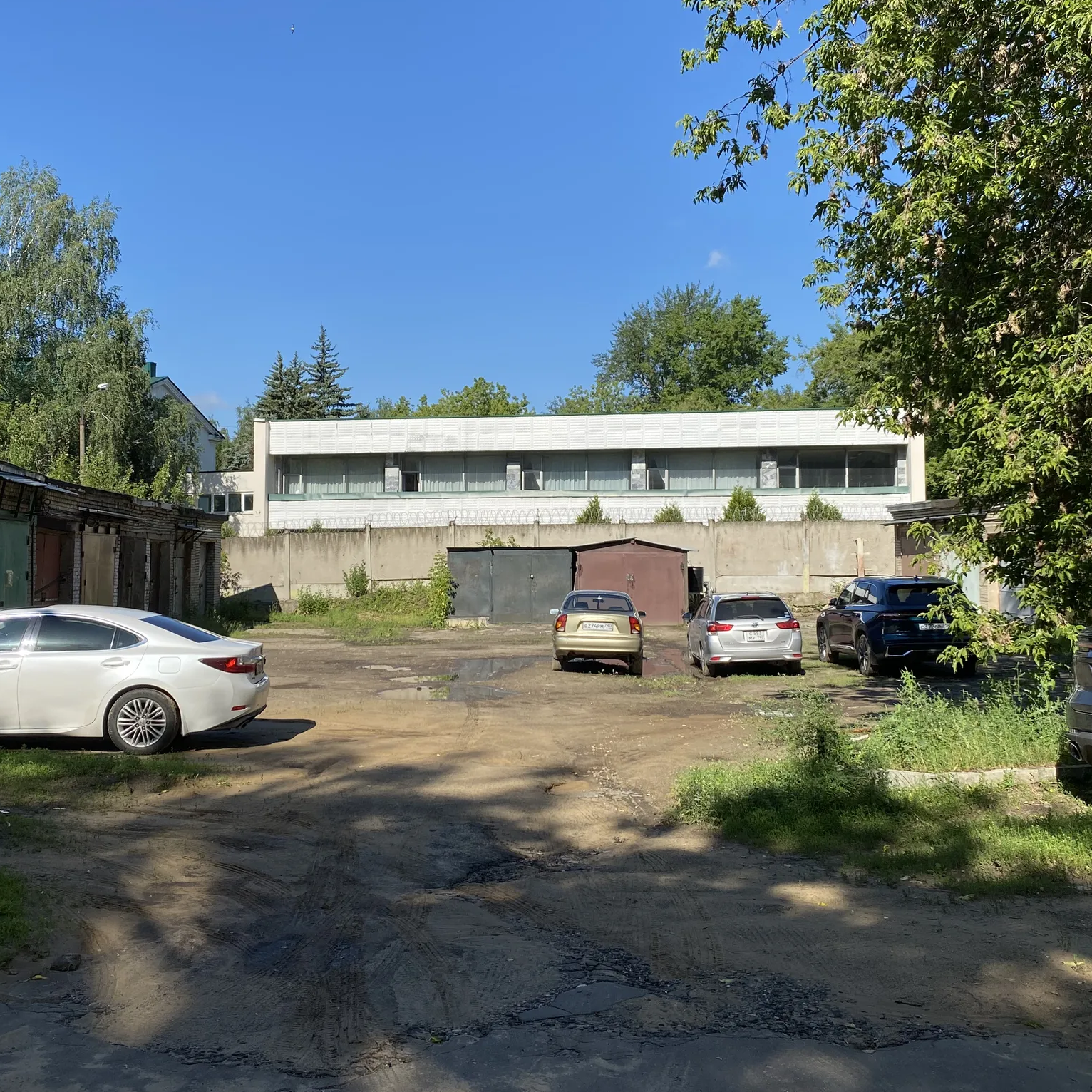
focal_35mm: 36
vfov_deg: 45.9
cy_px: 473
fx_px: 1285
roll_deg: +0.3
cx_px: 509
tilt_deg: +3.6
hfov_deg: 46.0
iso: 32
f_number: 1.8
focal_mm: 4.25
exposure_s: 1/2755
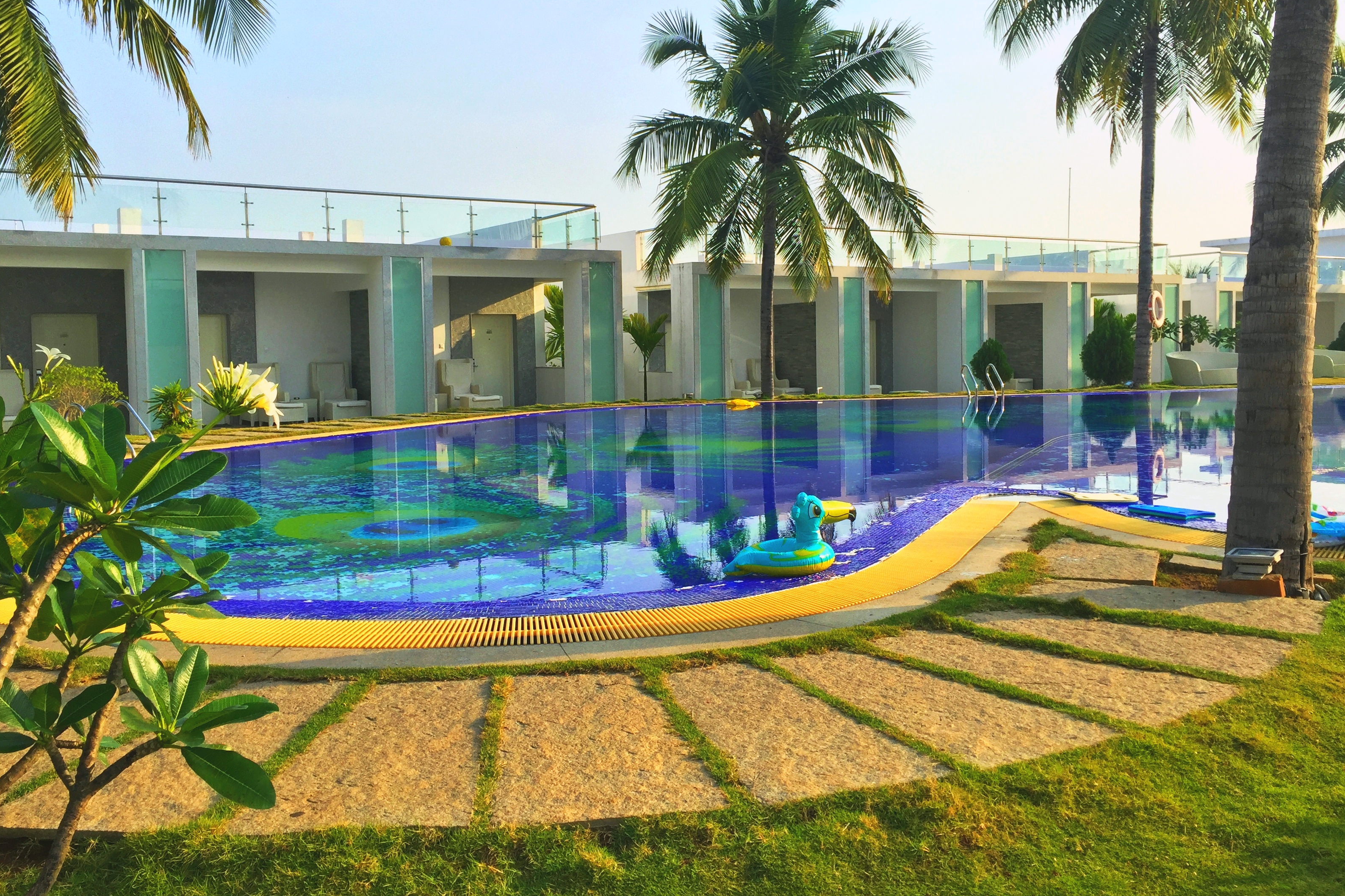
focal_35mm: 31
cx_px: 674
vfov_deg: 42.2
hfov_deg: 60.3
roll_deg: +0.9
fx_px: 1158
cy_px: 394
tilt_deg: -2.1
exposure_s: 1/1014
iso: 32
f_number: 2.2
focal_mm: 4.15
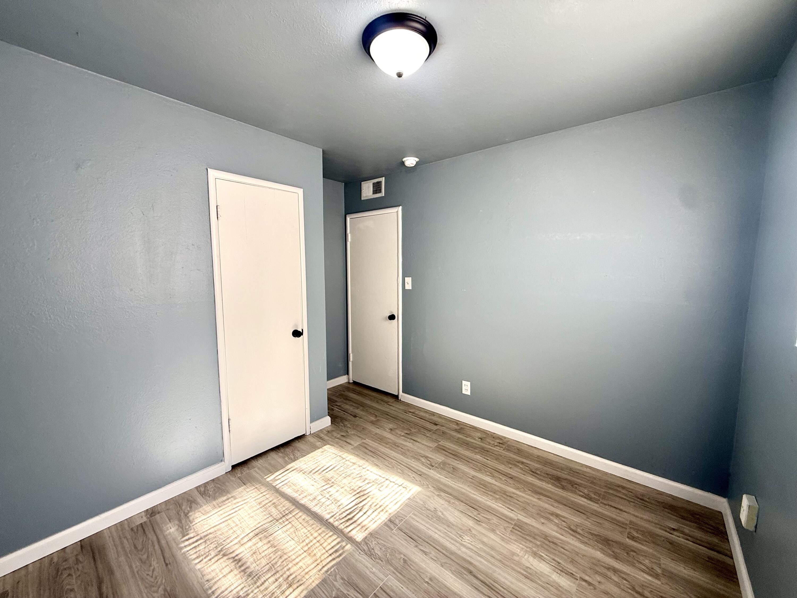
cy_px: 299
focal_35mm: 14
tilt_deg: -5.3
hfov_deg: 102.1
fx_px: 322
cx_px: 398
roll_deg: -0.4
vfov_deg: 85.7
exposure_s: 1/99
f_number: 2.2
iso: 80
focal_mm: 2.22
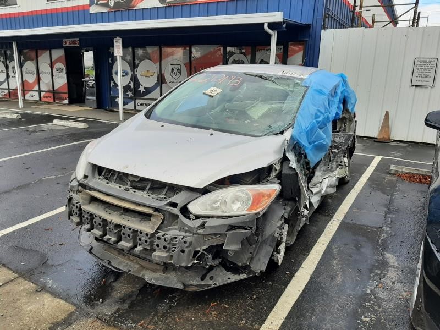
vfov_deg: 53.1
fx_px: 330
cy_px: 165
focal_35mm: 26
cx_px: 220
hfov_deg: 67.3
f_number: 1.7
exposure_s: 1/911
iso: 40
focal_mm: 3.93
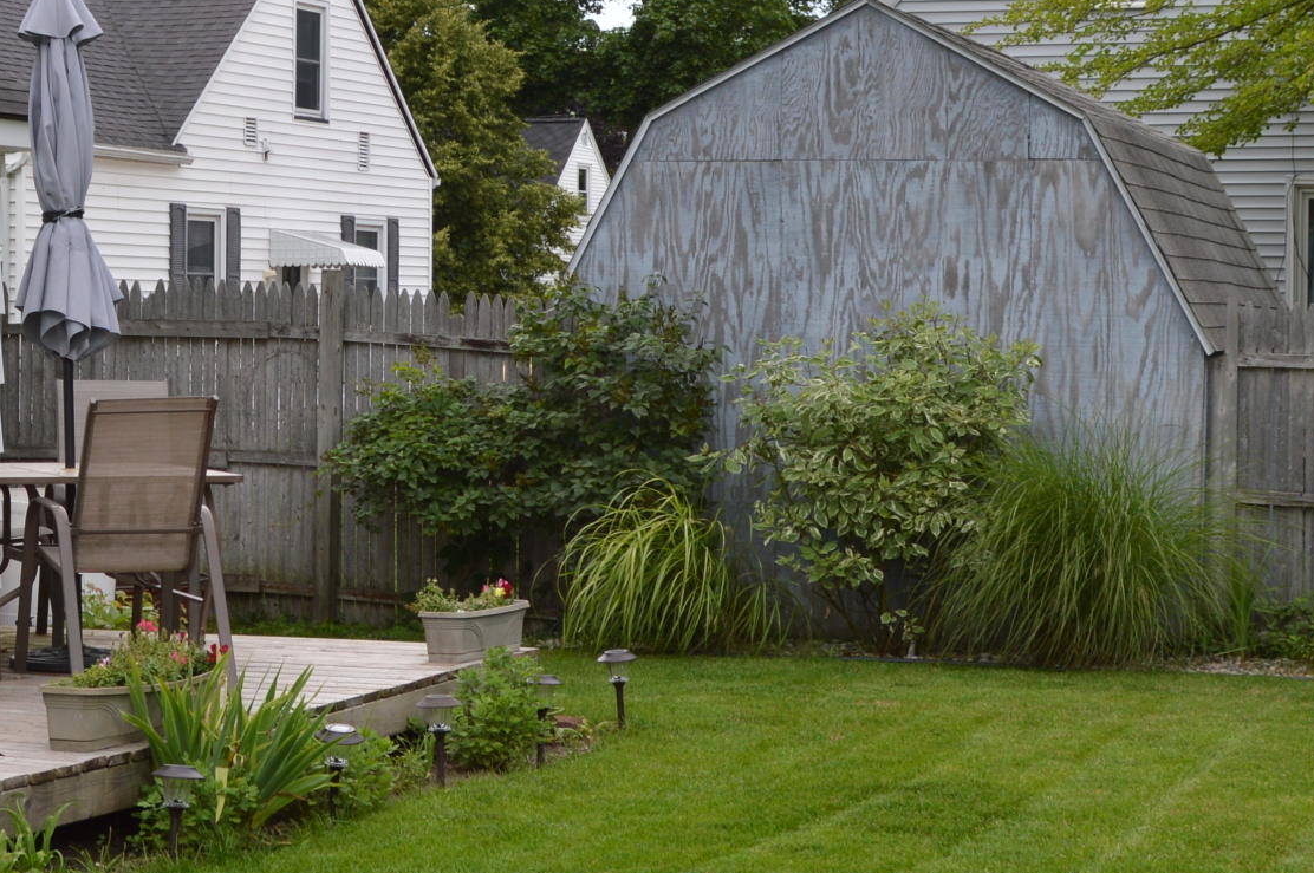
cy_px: 348
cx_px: 466
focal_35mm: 89
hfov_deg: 22.8
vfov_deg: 15.3
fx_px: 3245
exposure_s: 1/100
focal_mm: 22
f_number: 8
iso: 100
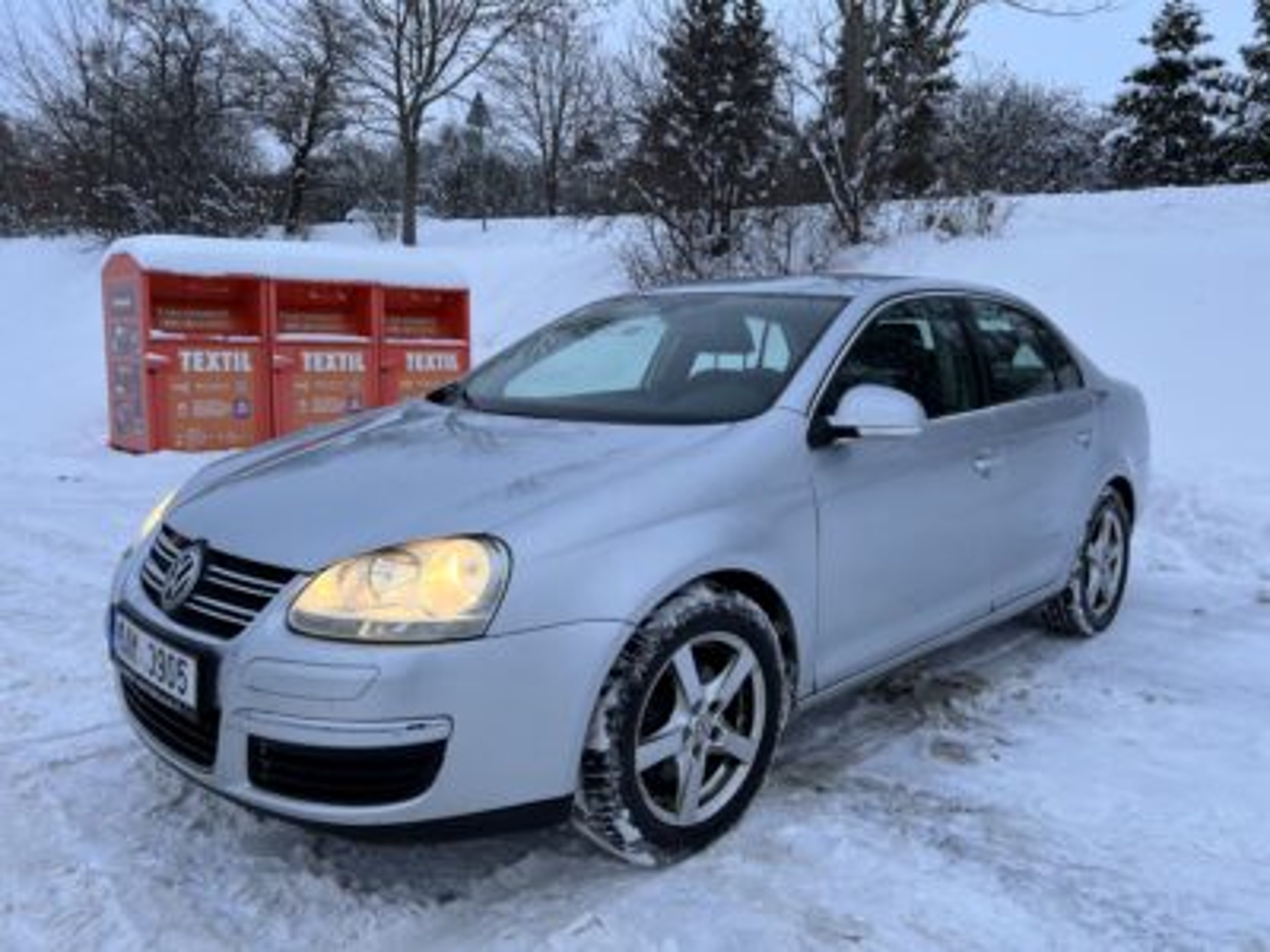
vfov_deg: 53.1
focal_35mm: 26
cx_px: 635
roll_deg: -1.3
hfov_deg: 67.3
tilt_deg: -7.5
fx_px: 954
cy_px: 476
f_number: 1.5
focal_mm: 5.7
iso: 64
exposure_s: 1/100
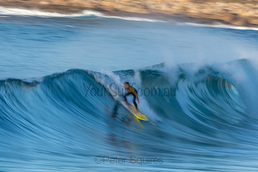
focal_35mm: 750
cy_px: 86
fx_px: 5376
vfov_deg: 1.8
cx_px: 129
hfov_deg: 2.7
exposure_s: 1/20
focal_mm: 500
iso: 100
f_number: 22
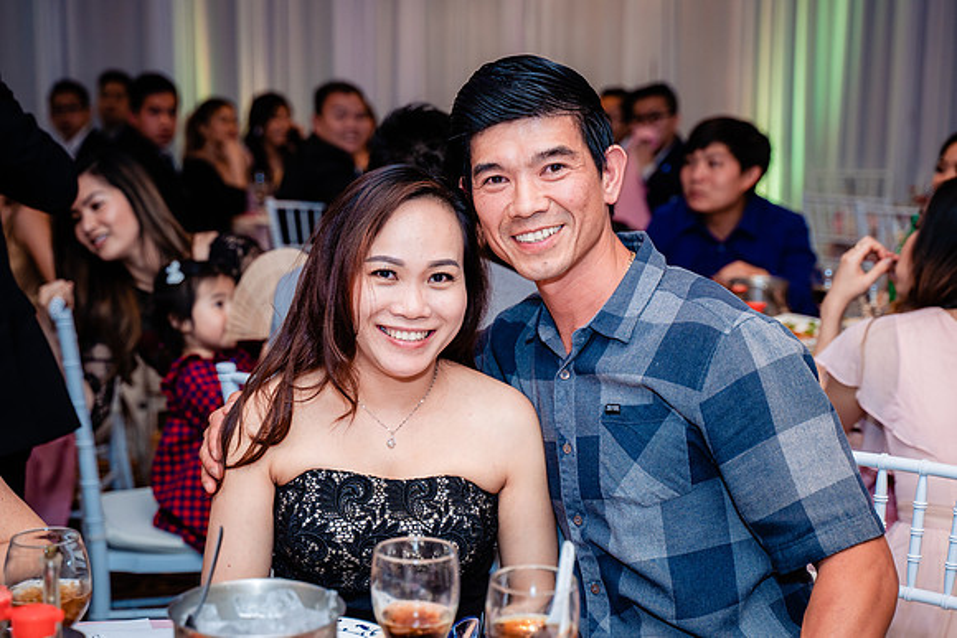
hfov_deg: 31.1
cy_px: 316
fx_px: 1722
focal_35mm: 65
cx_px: 473
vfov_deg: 21.0
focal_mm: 55
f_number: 3.5
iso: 640
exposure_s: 1/160
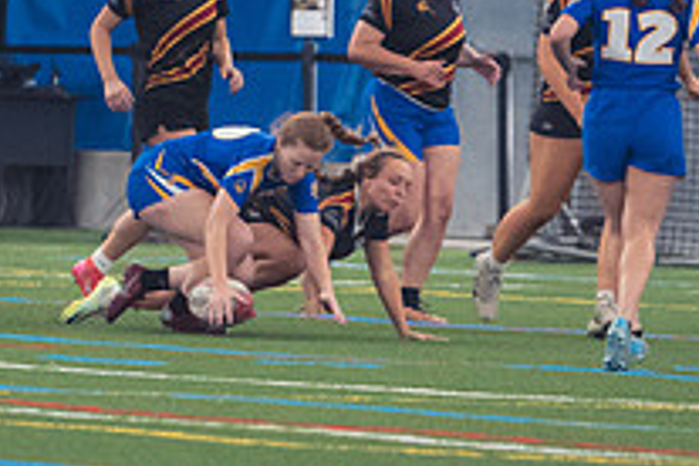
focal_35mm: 842
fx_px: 16348
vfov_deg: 1.6
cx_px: 105
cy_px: 331
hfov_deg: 2.4
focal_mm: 200
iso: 3600
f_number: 2.8
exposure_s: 1/320
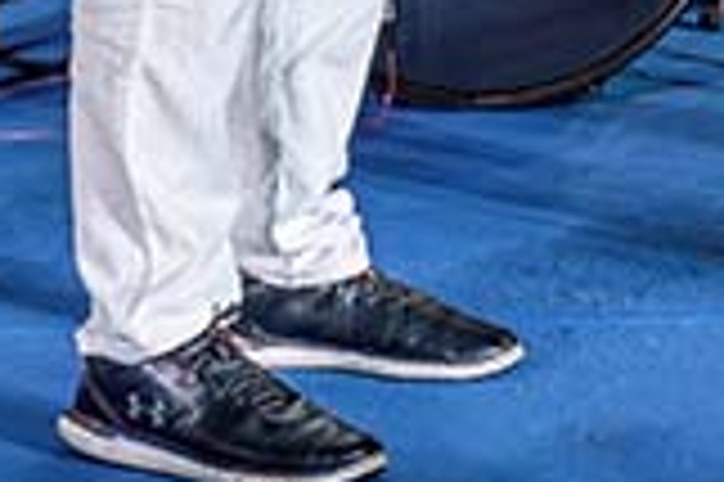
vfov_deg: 5.5
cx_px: 481
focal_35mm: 239
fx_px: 4802
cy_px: -820
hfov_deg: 8.6
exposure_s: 1/200
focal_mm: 40
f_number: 5.6
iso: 1600
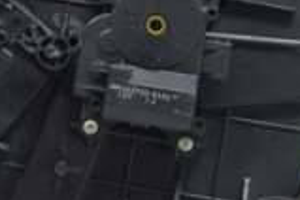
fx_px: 1508
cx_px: -126
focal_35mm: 181
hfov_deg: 11.0
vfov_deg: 7.6
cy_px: 67
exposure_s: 1/20
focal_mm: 30
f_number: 5.6
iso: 400
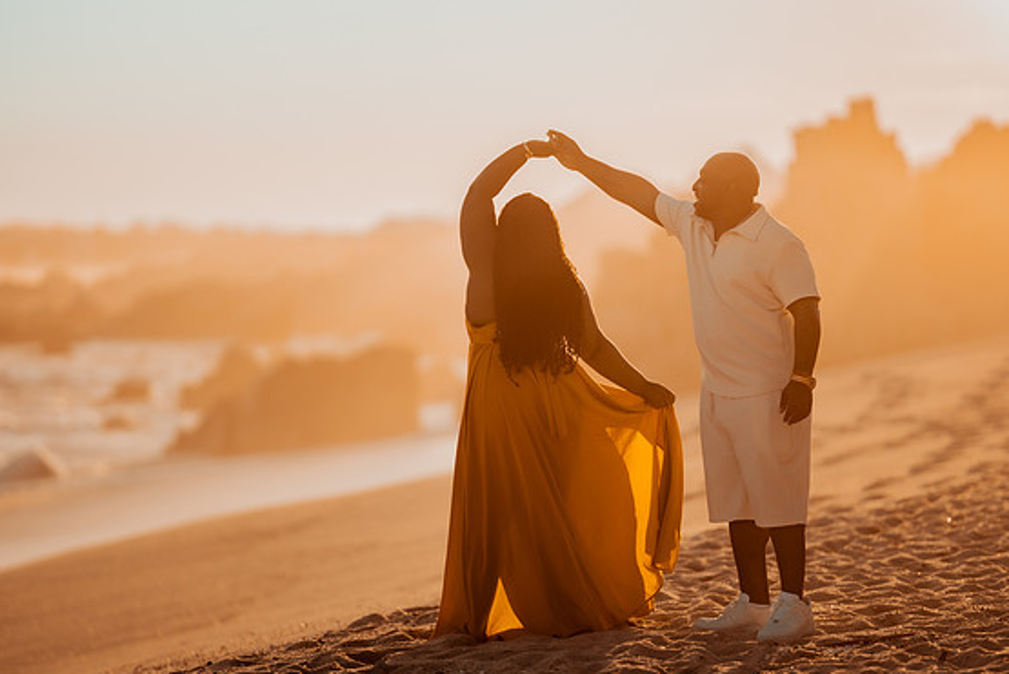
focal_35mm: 141
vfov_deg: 9.7
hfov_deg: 14.5
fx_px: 3955
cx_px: 522
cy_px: 332
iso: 100
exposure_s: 1/8000
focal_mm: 135
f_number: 1.8
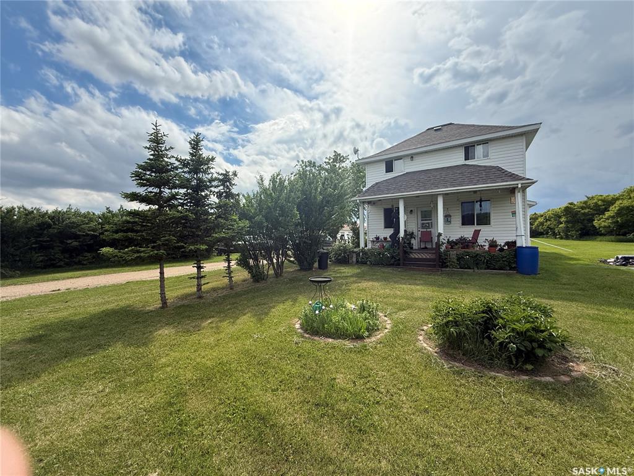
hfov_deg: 102.1
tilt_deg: +0.4
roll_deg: +0.9
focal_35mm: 14
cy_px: 238
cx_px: 317
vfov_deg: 85.7
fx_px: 256
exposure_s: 1/2237
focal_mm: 2.22
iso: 80
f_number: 2.2
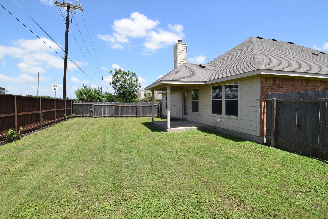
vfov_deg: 72.0
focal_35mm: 16
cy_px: 110
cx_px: 164
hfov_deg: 95.0
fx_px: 150
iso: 200
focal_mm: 11
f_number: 9
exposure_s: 1/320
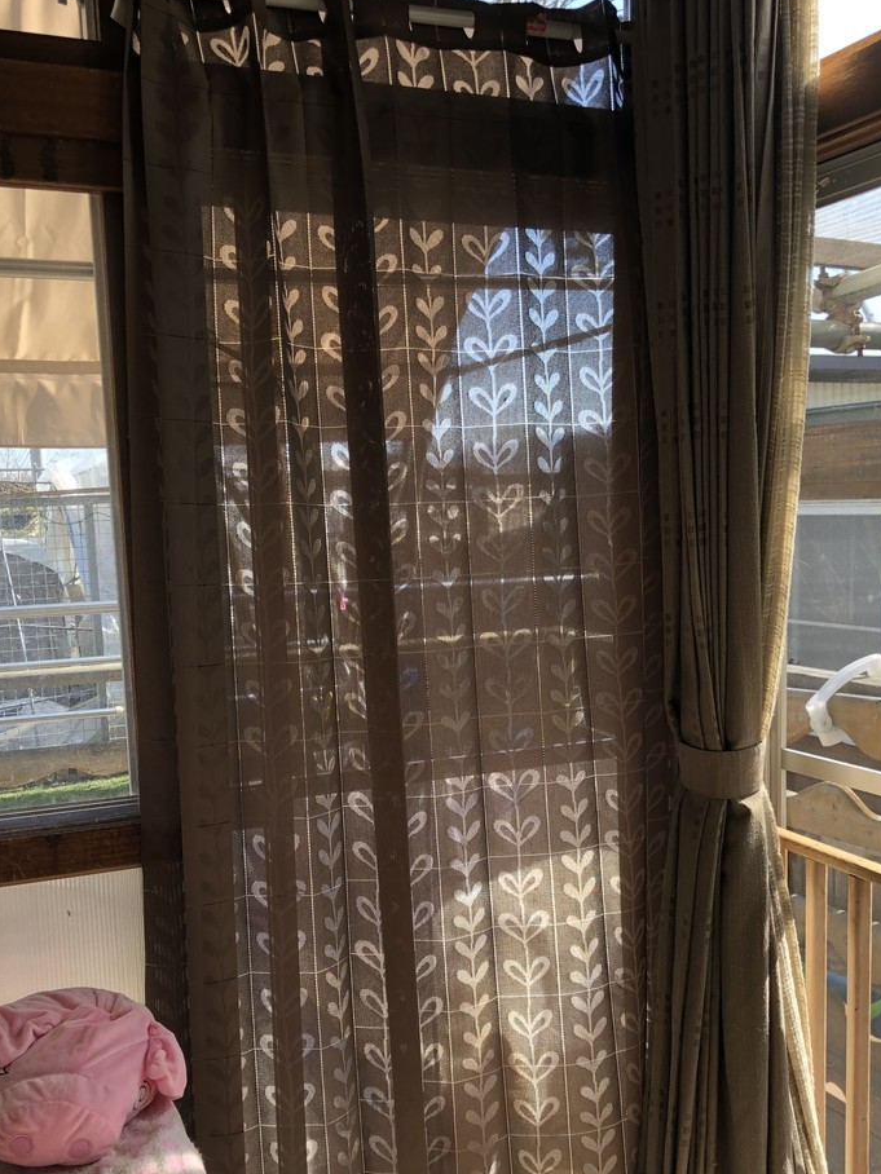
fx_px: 1256
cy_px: 678
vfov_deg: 50.0
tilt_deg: -7.4
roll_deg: +1.7
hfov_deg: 38.6
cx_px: 475
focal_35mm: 37
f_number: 1.8
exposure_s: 1/120
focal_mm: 4
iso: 20
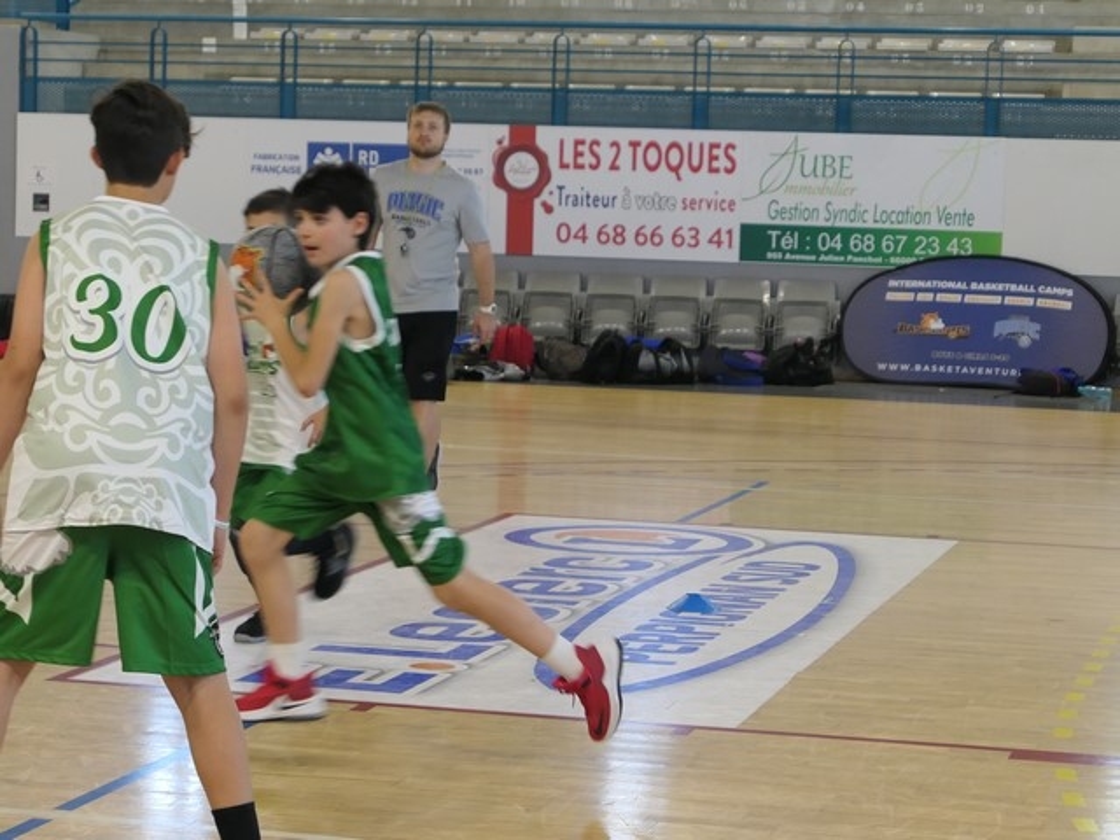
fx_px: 3138
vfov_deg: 15.2
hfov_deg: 20.2
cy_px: 420
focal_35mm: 97
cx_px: 560
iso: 800
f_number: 2.8
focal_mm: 26.4
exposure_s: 1/125
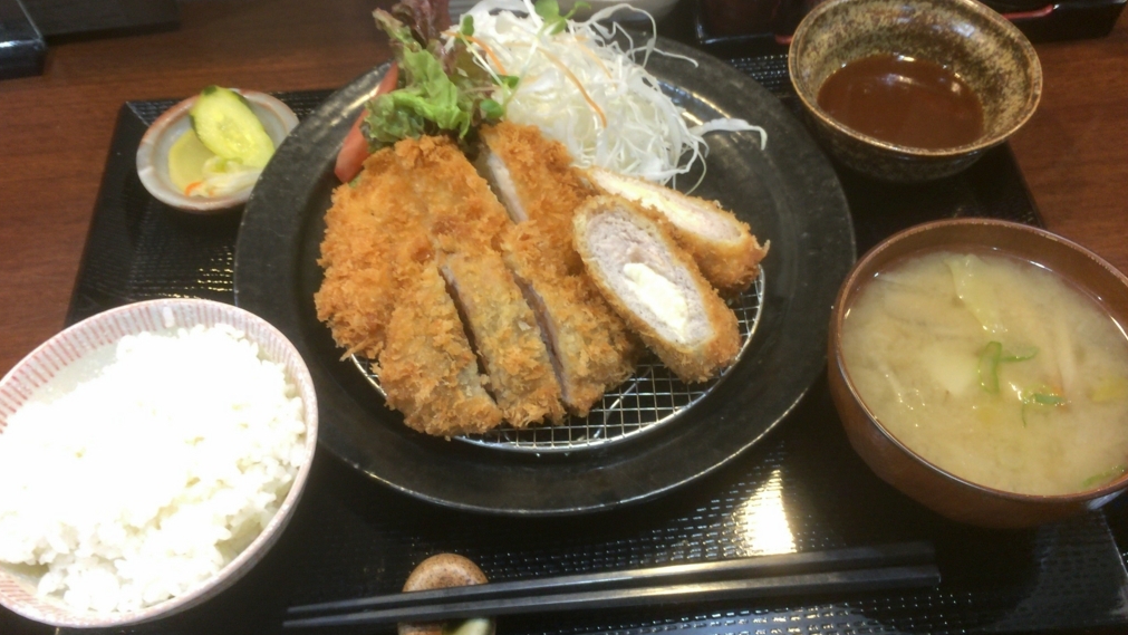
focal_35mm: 32
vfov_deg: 36.7
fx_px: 957
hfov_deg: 61.0
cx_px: 566
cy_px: 304
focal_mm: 4.15
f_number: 2.2
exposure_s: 1/30
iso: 200
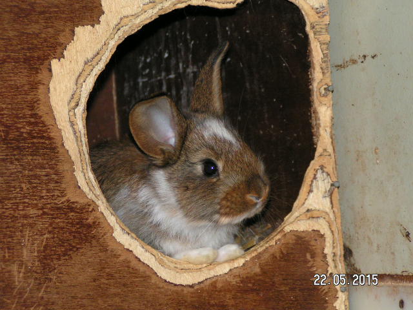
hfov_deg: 12.0
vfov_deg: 9.1
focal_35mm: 164
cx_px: 206
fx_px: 1957
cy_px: 155
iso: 200
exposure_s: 1/200
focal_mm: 25.1
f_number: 3.5
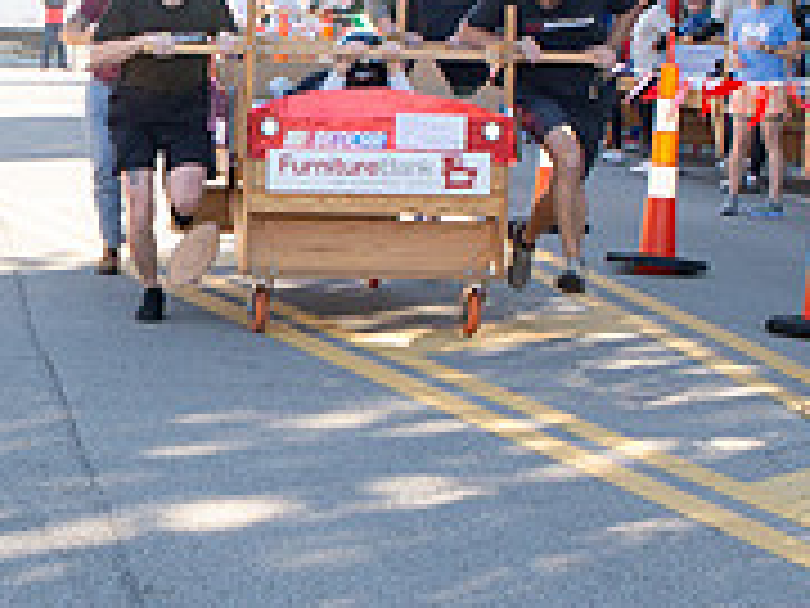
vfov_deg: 12.3
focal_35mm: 120
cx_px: -60
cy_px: 238
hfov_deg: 16.0
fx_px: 2808
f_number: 8
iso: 640
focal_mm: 24
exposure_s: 1/200
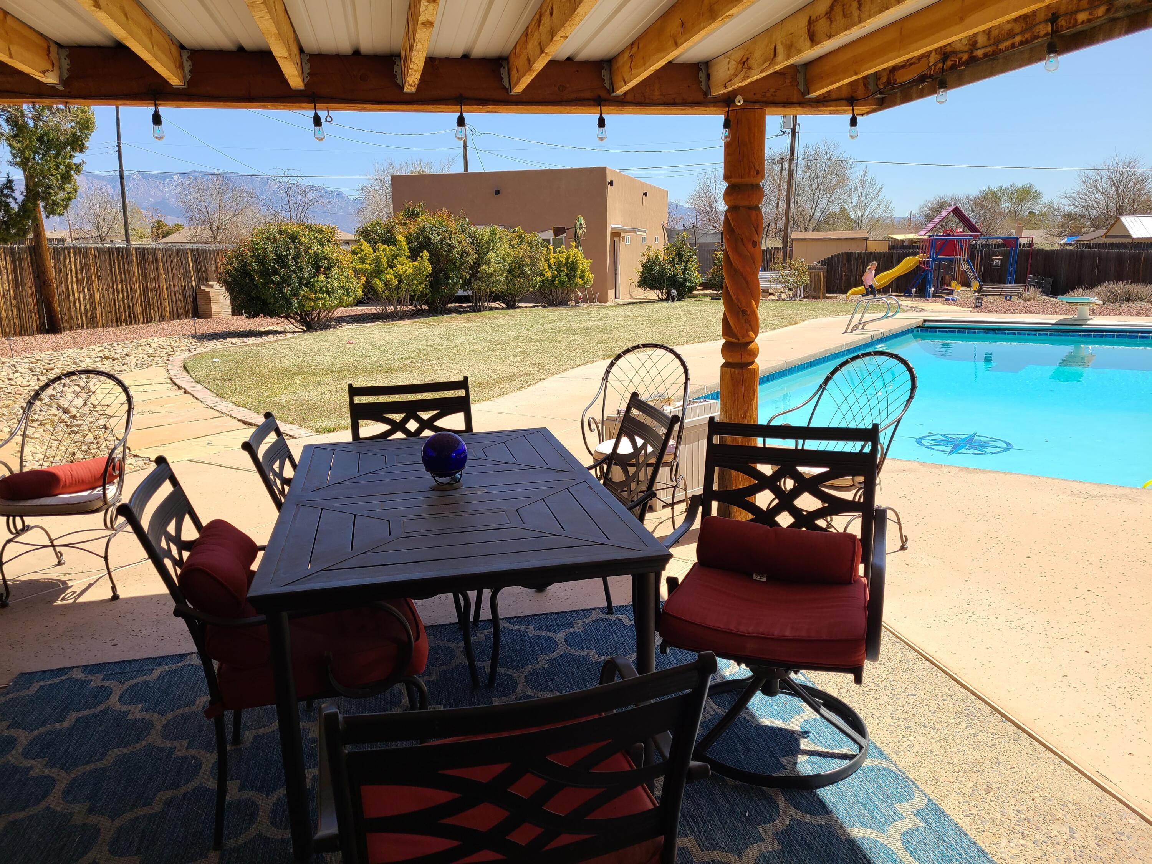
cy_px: 432
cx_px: 576
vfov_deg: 53.1
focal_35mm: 26
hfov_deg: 67.3
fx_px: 865
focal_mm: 5.4
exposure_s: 1/1770
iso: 40
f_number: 1.8
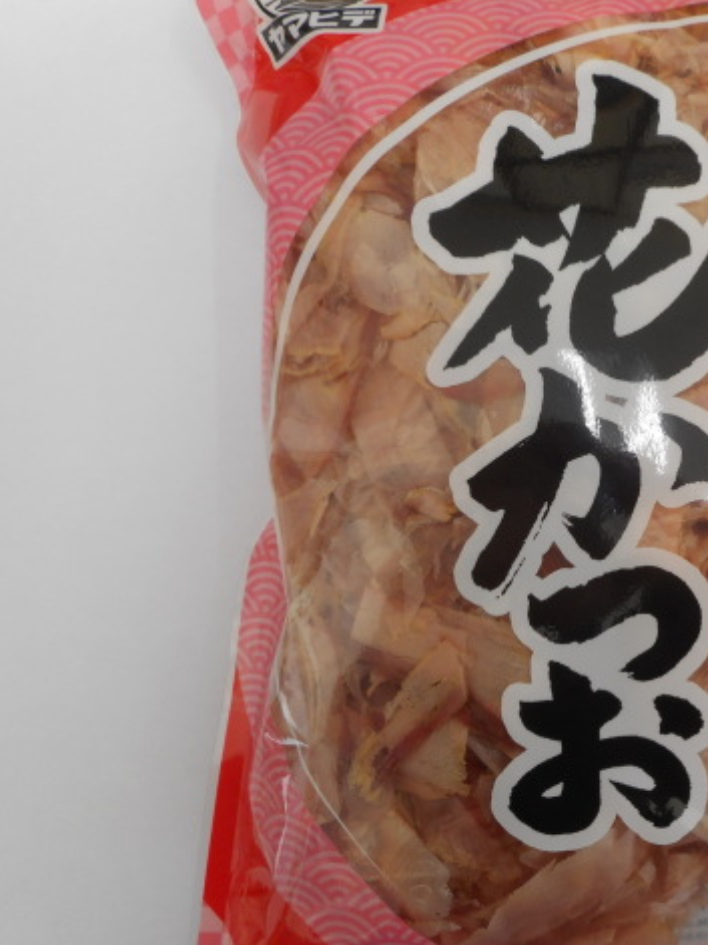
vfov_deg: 54.0
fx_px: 928
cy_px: 480
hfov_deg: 38.8
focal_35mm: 34
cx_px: 638
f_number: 3.7
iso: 80
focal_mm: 4.5
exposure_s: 1/30
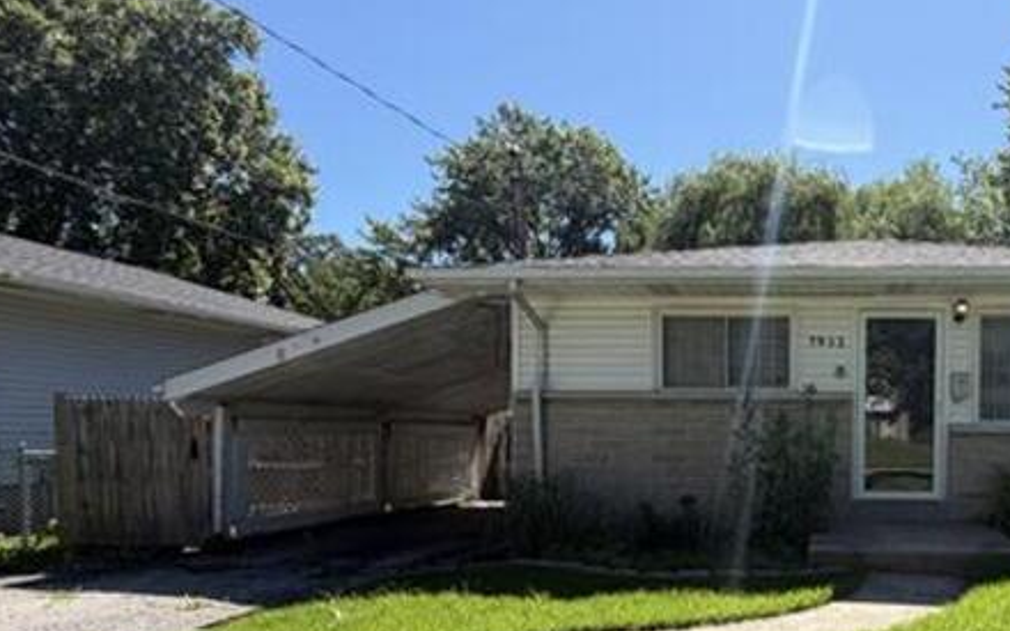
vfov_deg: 44.6
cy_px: 468
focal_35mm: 27
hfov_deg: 62.3
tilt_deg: -2.2
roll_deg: +0.2
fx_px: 743
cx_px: 817
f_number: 2.2
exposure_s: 1/770
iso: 40
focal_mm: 2.22
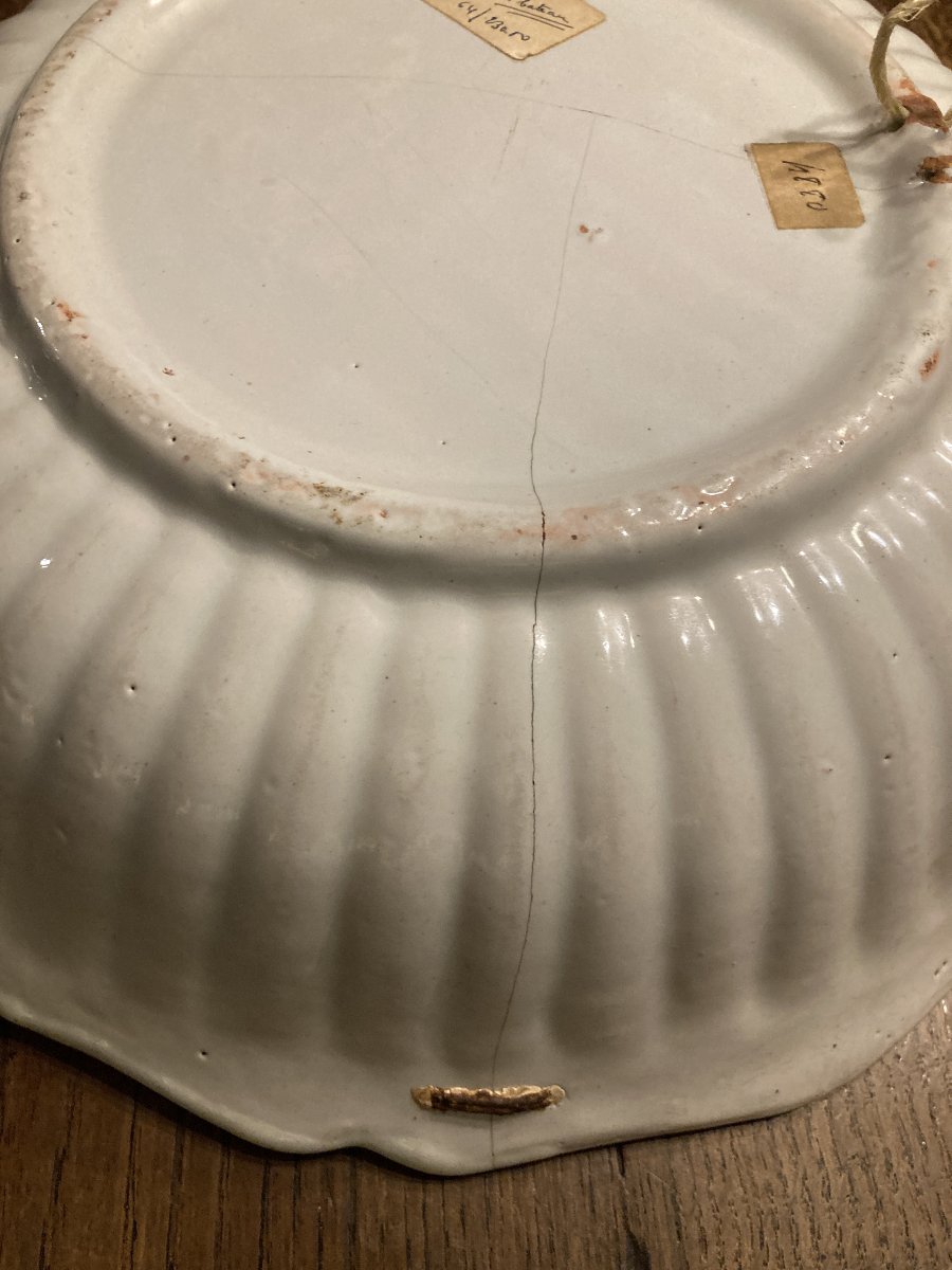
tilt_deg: -60.9
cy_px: 635
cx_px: 476
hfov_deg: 49.7
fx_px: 1027
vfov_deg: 63.4
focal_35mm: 28
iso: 320
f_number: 1.8
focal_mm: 3.99
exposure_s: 1/50
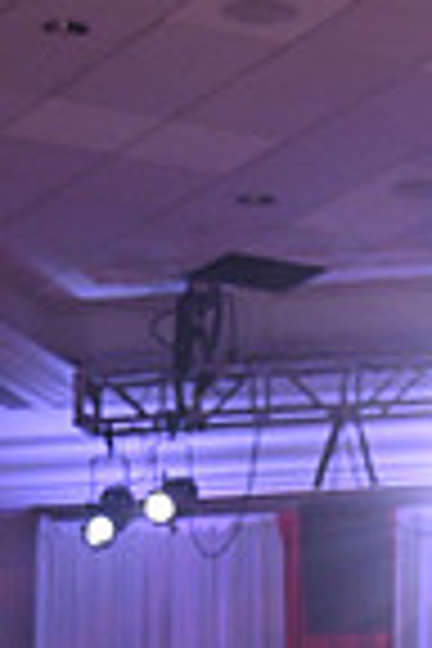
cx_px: 511
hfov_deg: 7.0
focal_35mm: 194
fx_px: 3492
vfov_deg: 10.0
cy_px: 1184
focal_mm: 48
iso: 2500
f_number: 5
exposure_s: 1/320
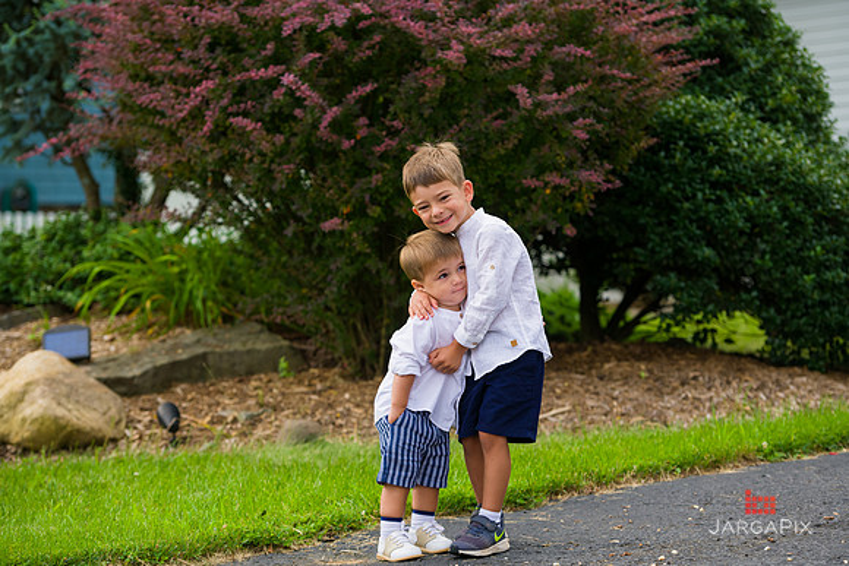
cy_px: 283
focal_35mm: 116
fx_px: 2736
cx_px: 424
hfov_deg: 17.6
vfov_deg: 11.8
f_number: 4
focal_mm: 116
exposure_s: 1/640
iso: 200
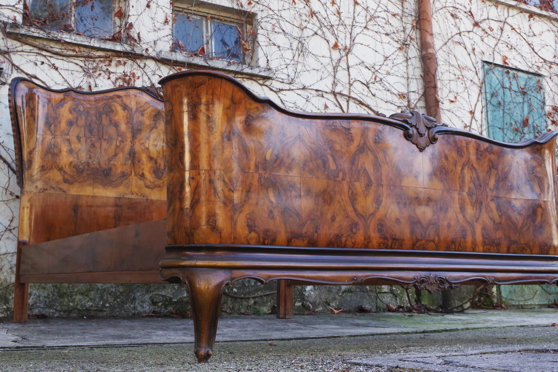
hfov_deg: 49.6
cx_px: 279
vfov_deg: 34.2
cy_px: 186
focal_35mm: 39
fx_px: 604
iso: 200
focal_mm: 26.25
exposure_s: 1/125
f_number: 5.6
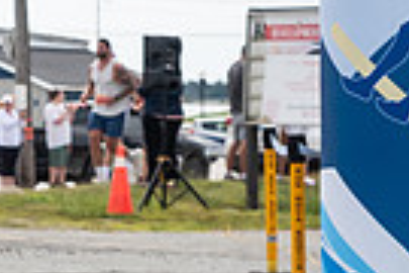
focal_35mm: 283
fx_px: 3215
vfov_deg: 4.9
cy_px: 76
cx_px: -309
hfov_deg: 7.1
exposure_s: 1/3200
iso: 800
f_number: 4
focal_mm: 56
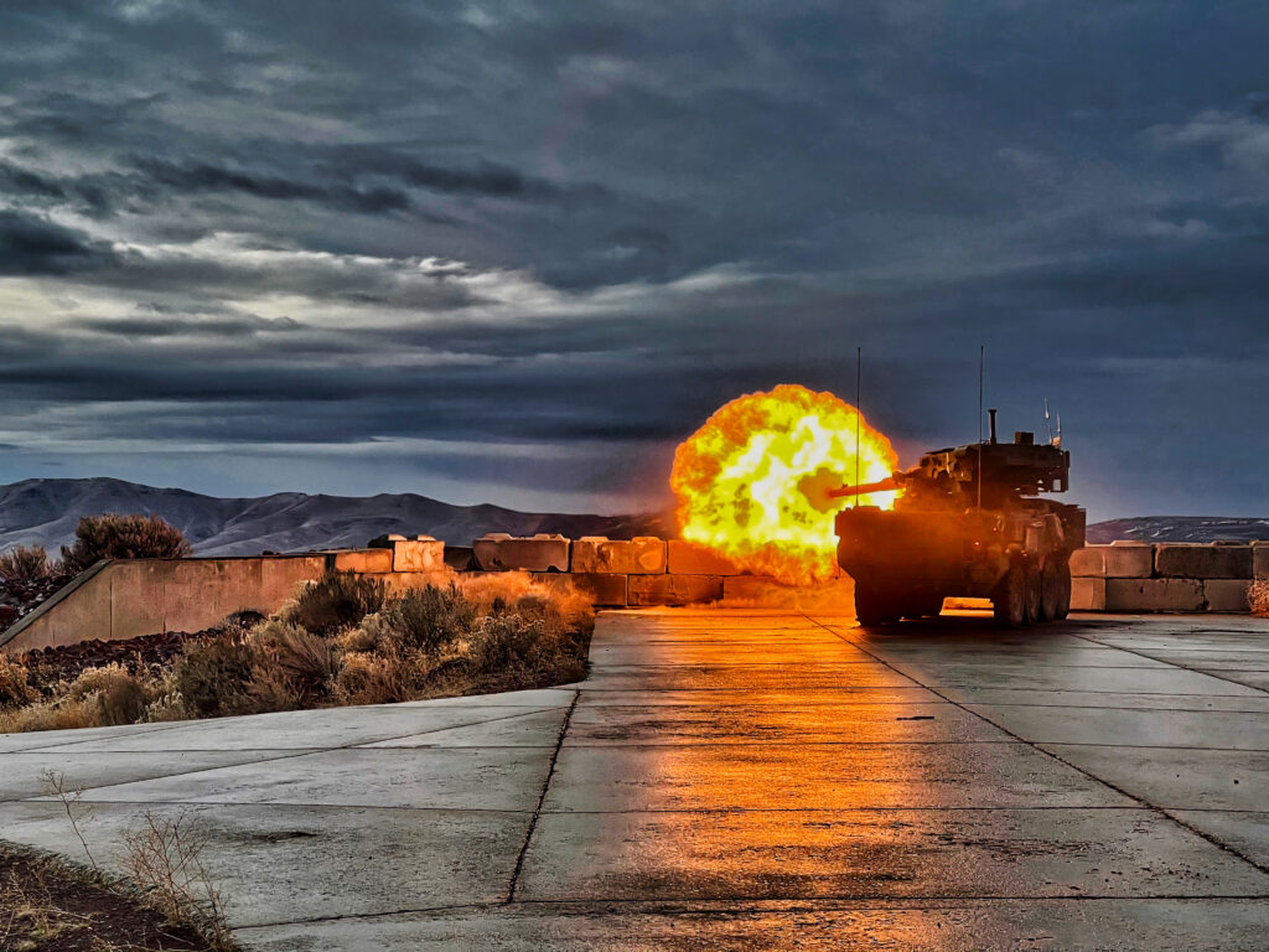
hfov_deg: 30.3
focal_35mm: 64
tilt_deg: +1.0
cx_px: 634
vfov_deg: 22.9
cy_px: 476
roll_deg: +0.7
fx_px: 2346
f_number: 2.2
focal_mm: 7.5
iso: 20
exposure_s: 1/469
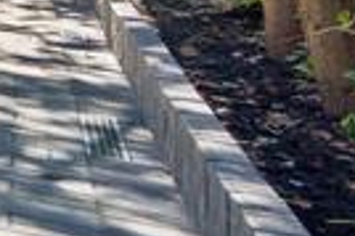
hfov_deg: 10.0
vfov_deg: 13.7
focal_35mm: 92
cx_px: -837
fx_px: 906
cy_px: -143
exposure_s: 1/600
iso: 320
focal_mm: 8
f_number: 2.8
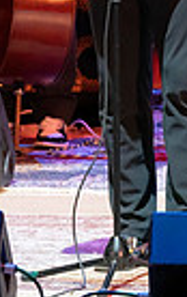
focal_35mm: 1294
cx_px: 135
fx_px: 10486
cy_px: -36
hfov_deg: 1.0
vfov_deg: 1.6
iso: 6400
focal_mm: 303
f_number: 7.1
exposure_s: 1/250
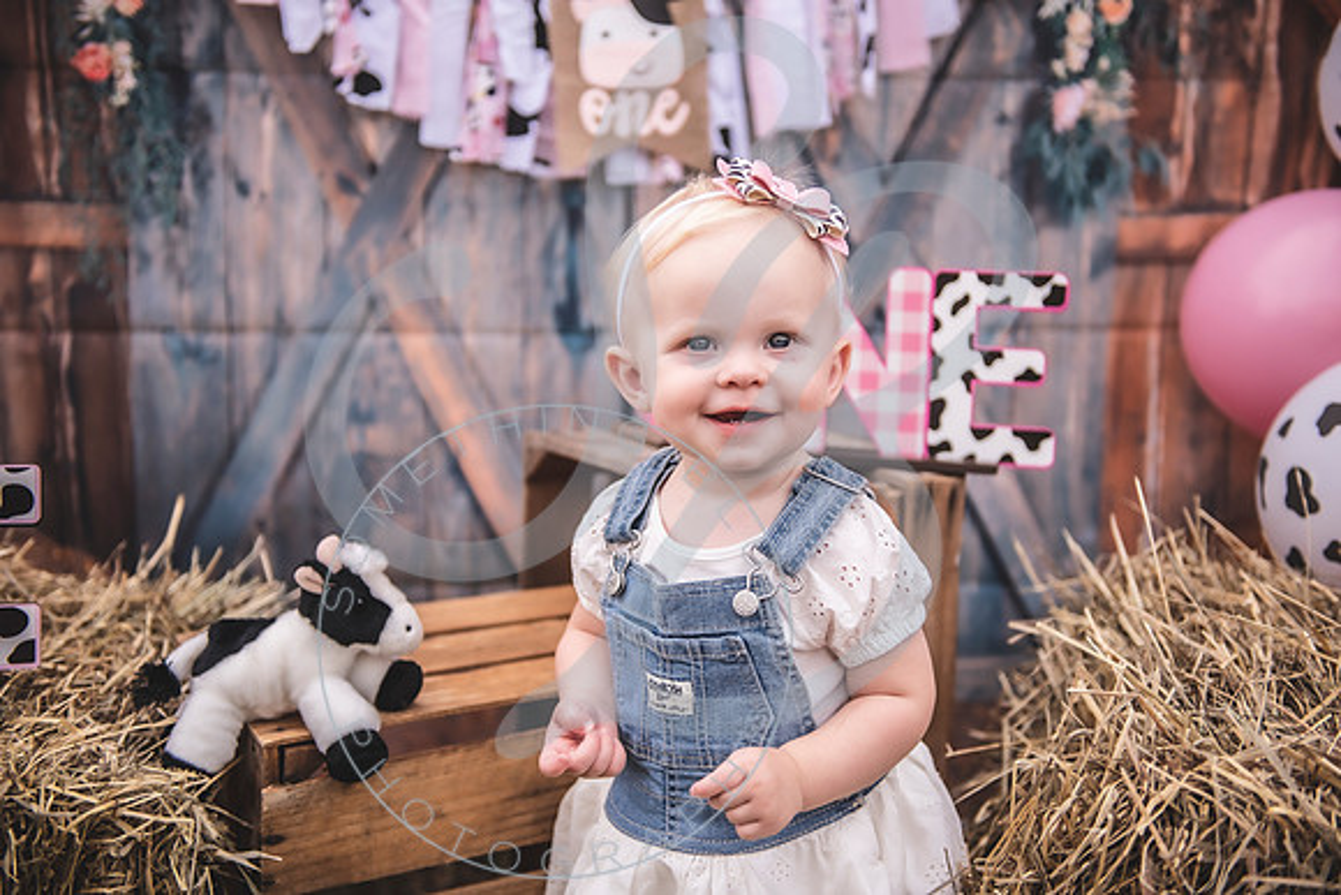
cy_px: 448
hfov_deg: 44.5
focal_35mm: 44
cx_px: 670
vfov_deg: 30.5
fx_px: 1639
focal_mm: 44
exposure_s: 1/640
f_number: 2.8
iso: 100
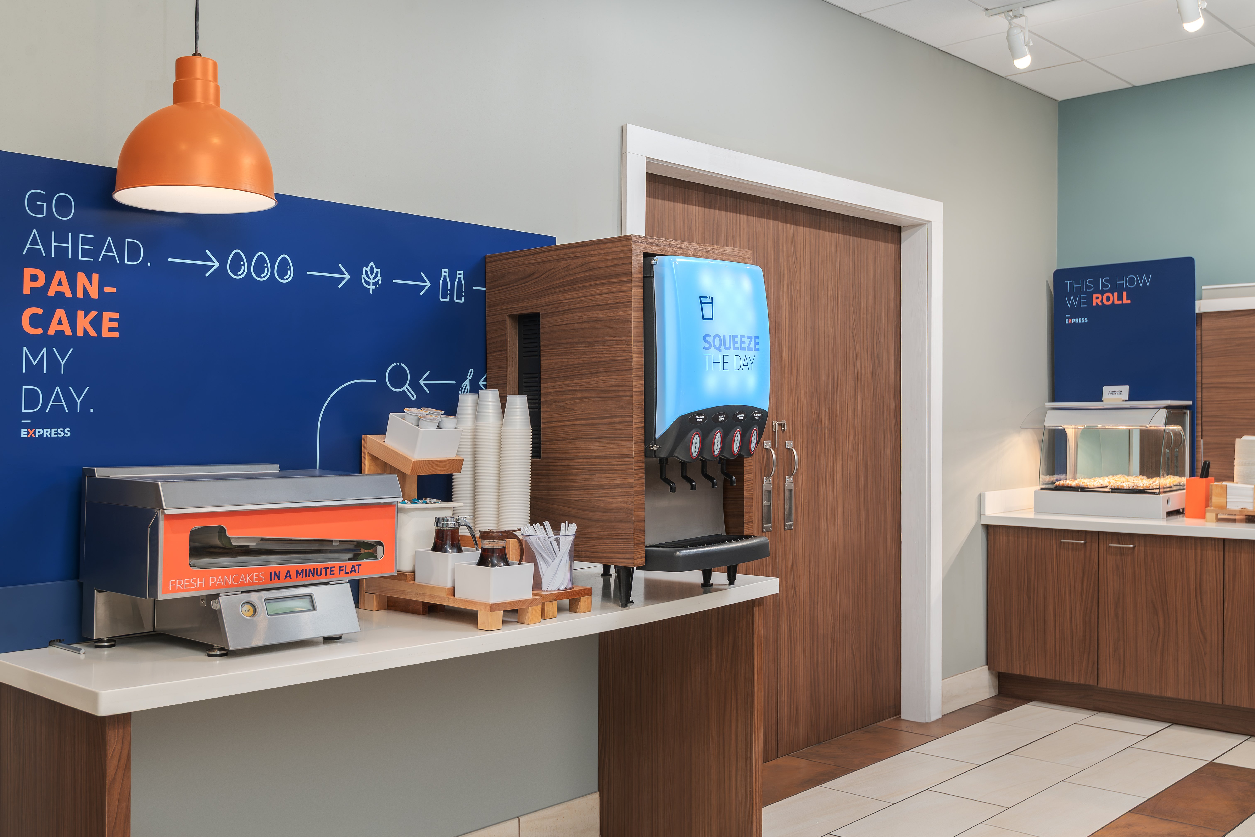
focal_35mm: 32
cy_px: 418
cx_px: 628
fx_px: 1116
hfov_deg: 58.7
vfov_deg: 41.1
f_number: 8
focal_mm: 32
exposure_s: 1/6
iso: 200
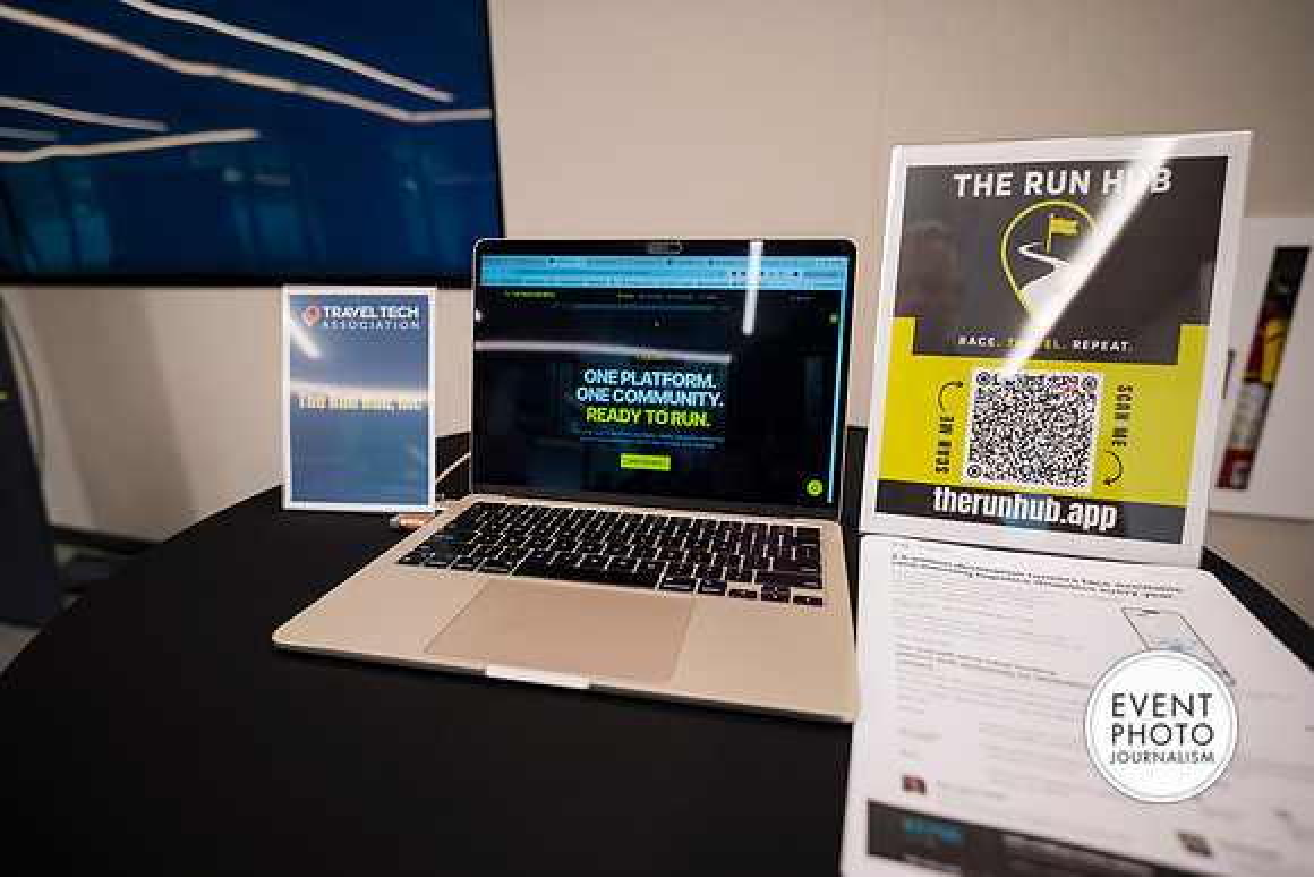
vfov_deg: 73.8
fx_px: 584
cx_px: 657
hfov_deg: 96.7
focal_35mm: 16
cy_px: 438
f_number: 2.5
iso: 320
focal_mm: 16
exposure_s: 1/125
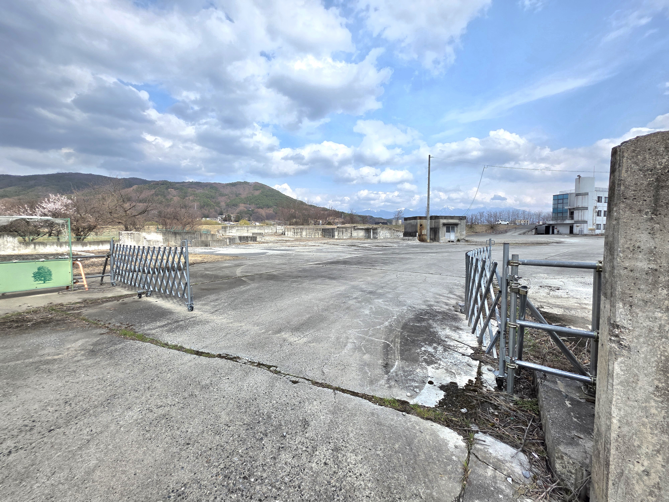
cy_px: 251
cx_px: 334
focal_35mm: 13
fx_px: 251
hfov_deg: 106.2
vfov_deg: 89.9
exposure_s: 1/2500
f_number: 1.9
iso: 40
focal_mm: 2.2
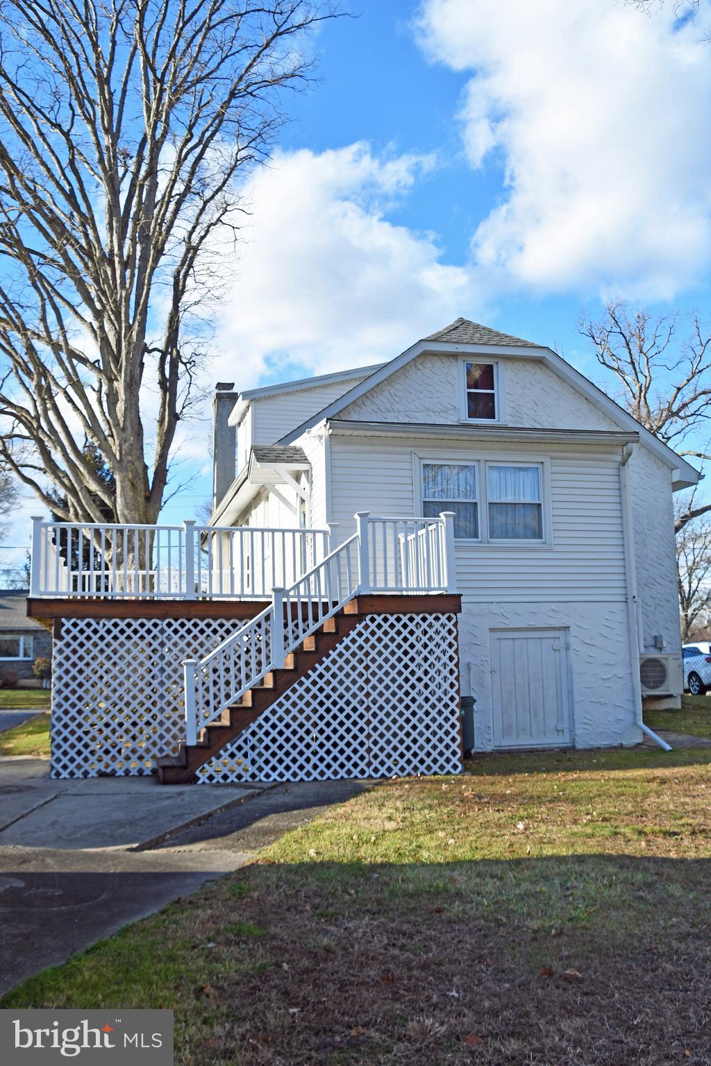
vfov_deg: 57.2
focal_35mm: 33
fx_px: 978
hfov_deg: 40.0
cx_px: 356
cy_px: 533
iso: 100
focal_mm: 22
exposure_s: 1/250
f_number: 8
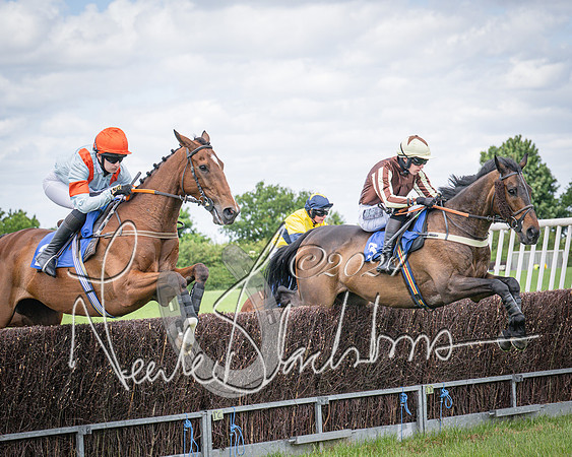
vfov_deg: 13.0
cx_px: 343
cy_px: 228
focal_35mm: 118
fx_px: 2002
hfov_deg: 16.2
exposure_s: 1/2000
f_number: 4
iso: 400
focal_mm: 70
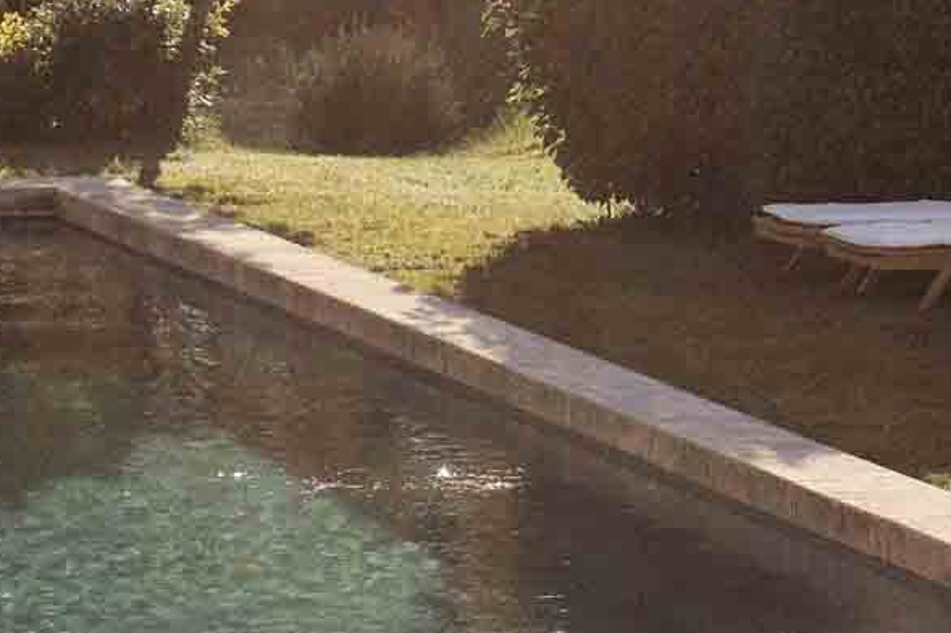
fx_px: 4752
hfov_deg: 11.3
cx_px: 919
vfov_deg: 7.5
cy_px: -204
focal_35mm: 180
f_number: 5.6
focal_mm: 35
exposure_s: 1/1000
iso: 250
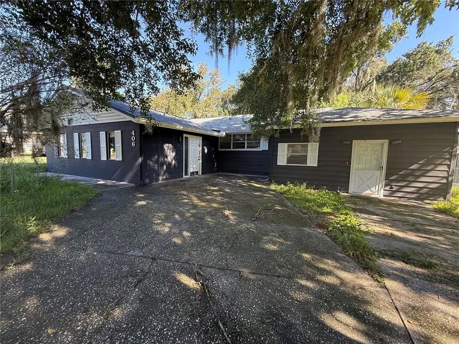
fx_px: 186
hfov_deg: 102.1
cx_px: 230
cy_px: 172
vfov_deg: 85.7
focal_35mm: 14
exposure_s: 1/99
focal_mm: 2.22
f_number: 2.2
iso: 80
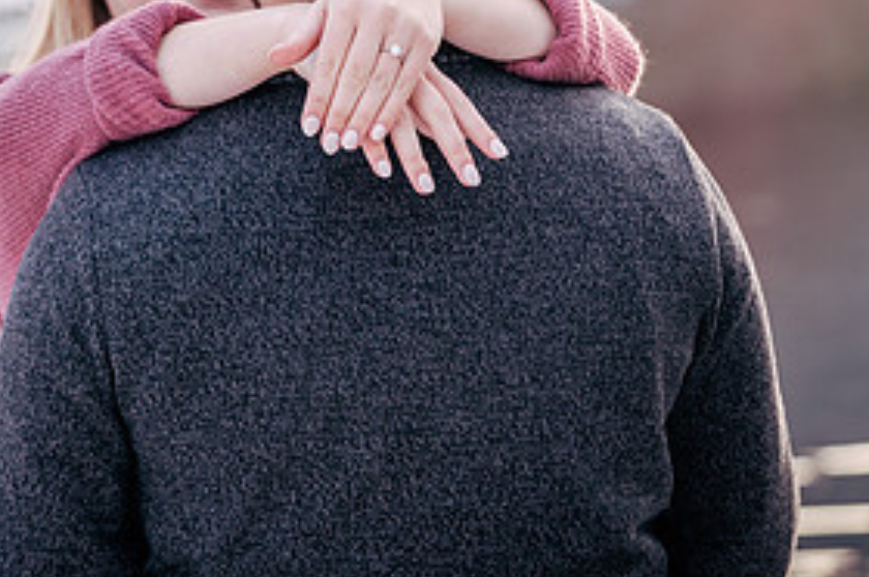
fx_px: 4894
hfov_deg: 10.1
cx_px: 208
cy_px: 71
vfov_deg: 6.7
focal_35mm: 203
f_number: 4
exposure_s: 1/320
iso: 250
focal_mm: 98
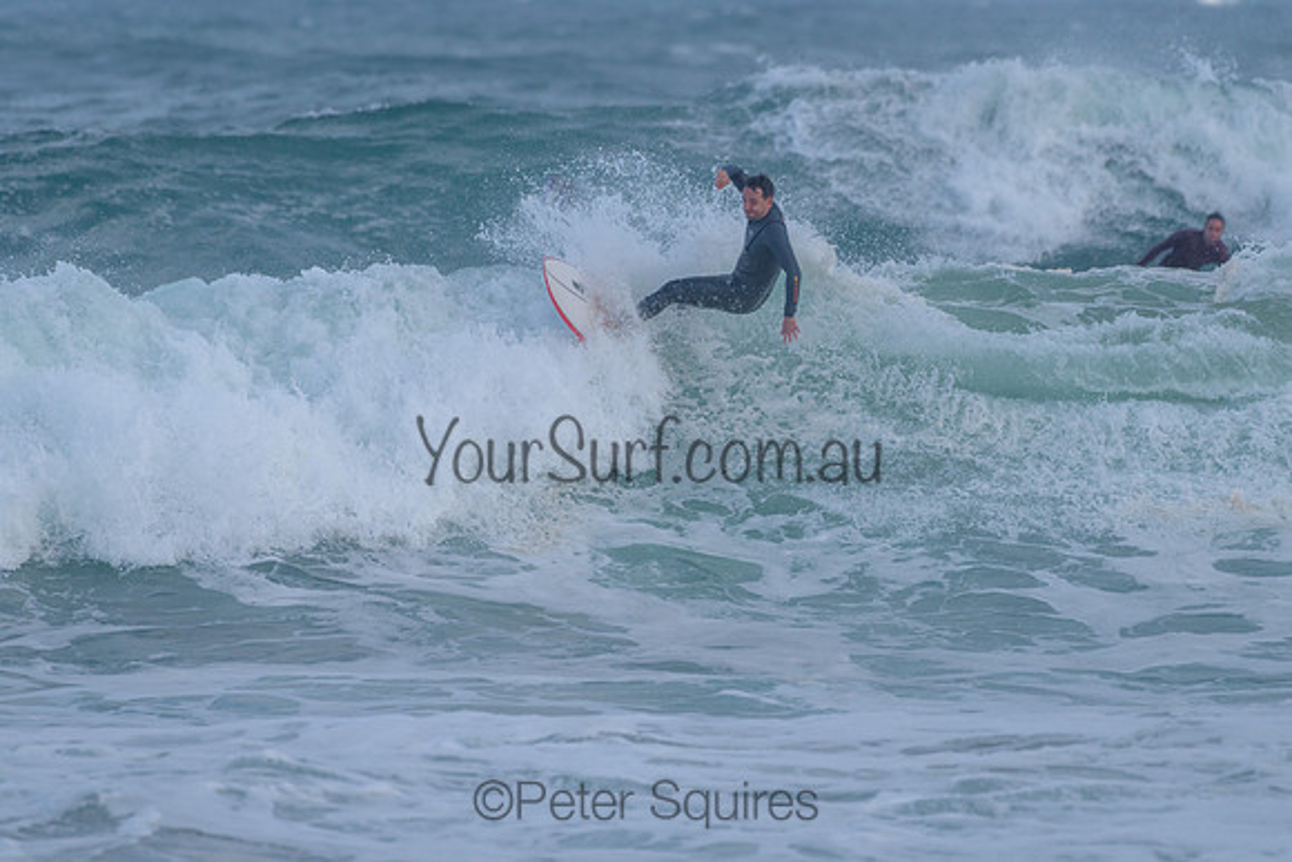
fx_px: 21989
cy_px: 340
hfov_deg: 3.4
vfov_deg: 2.2
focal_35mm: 613
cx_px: 707
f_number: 5.6
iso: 400
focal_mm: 500
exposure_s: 1/2000
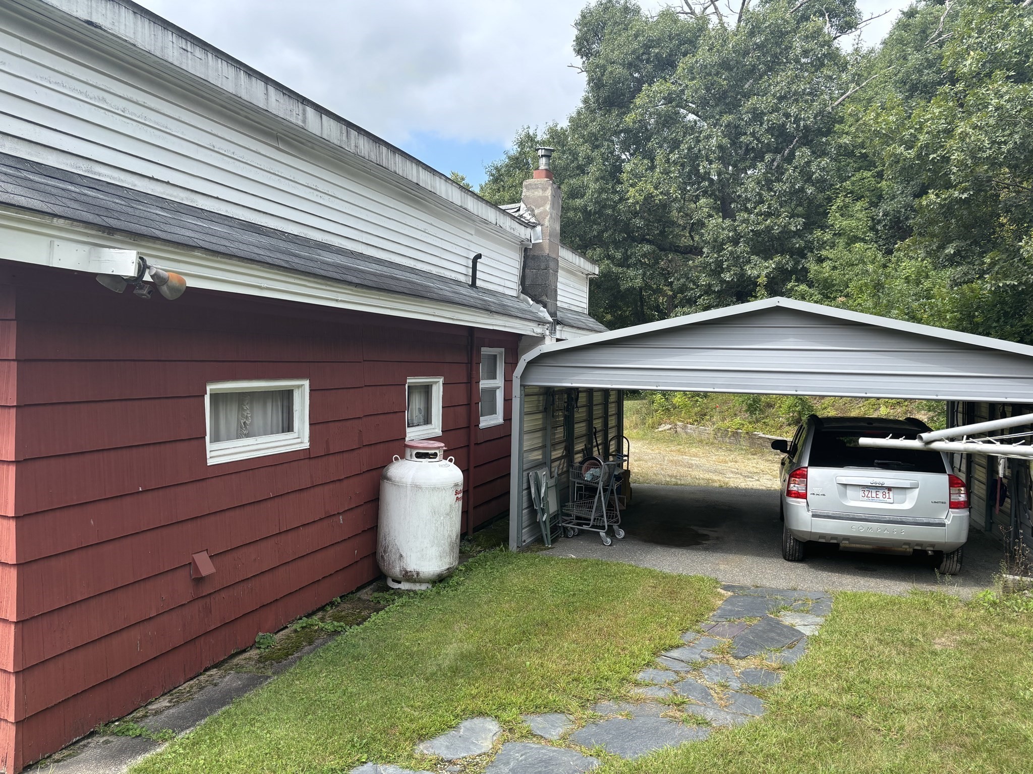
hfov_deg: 67.3
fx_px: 776
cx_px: 516
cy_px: 387
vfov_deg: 53.1
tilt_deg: -1.4
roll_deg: -1.2
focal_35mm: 26
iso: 50
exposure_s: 1/1263
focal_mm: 5.96
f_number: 1.6
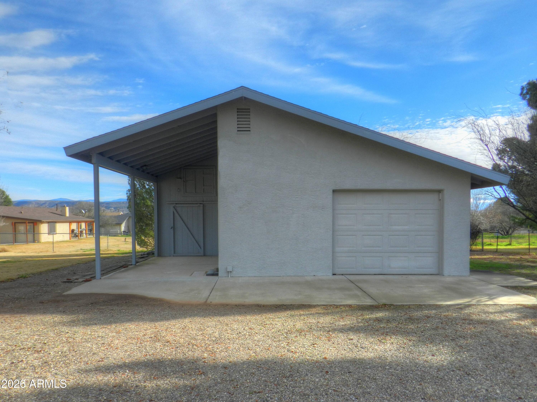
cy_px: 201
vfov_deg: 54.9
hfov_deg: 69.4
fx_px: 388
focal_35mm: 25
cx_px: 268
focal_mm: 4.5
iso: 160
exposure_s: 1/1000
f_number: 4
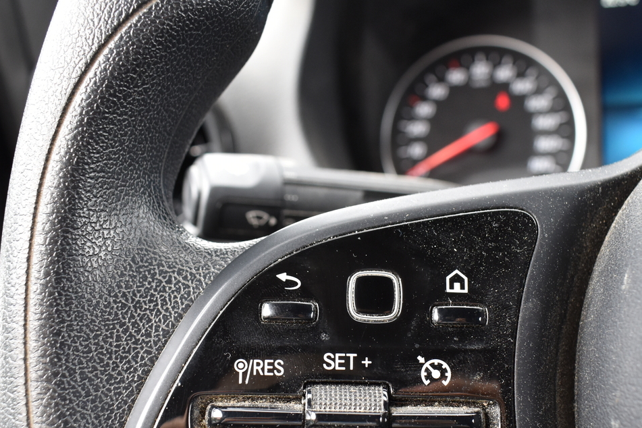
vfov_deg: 28.6
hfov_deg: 42.7
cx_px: 351
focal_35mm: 46
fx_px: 820
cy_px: 340
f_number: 5.6
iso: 640
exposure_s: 1/125
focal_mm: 18
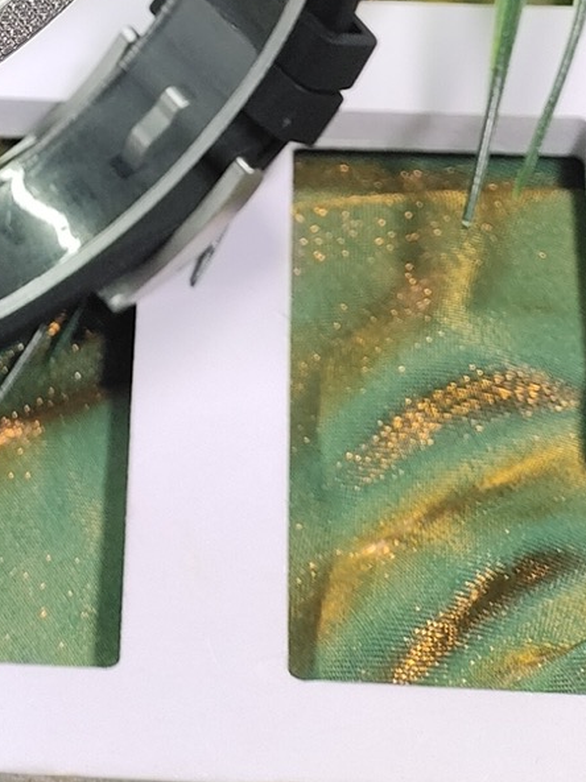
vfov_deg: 14.4
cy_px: -20
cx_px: -49
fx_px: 3050
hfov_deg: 10.8
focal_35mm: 135
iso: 77
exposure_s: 1/100
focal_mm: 7.55
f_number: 2.08
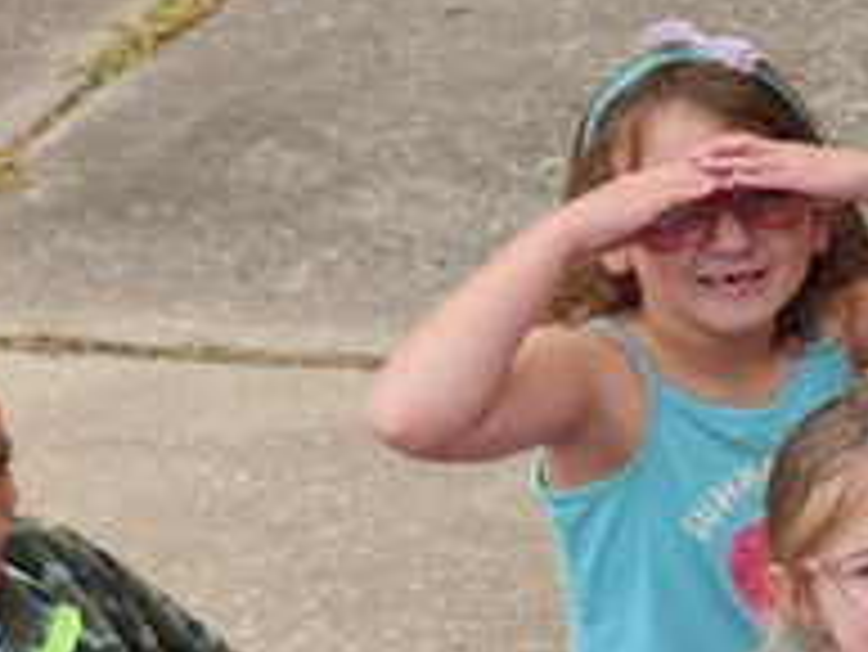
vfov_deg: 12.0
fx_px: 3061
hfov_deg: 12.8
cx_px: 2028
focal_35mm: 122
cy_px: 625
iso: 20
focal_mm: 5.4
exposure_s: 1/1013
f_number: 1.8
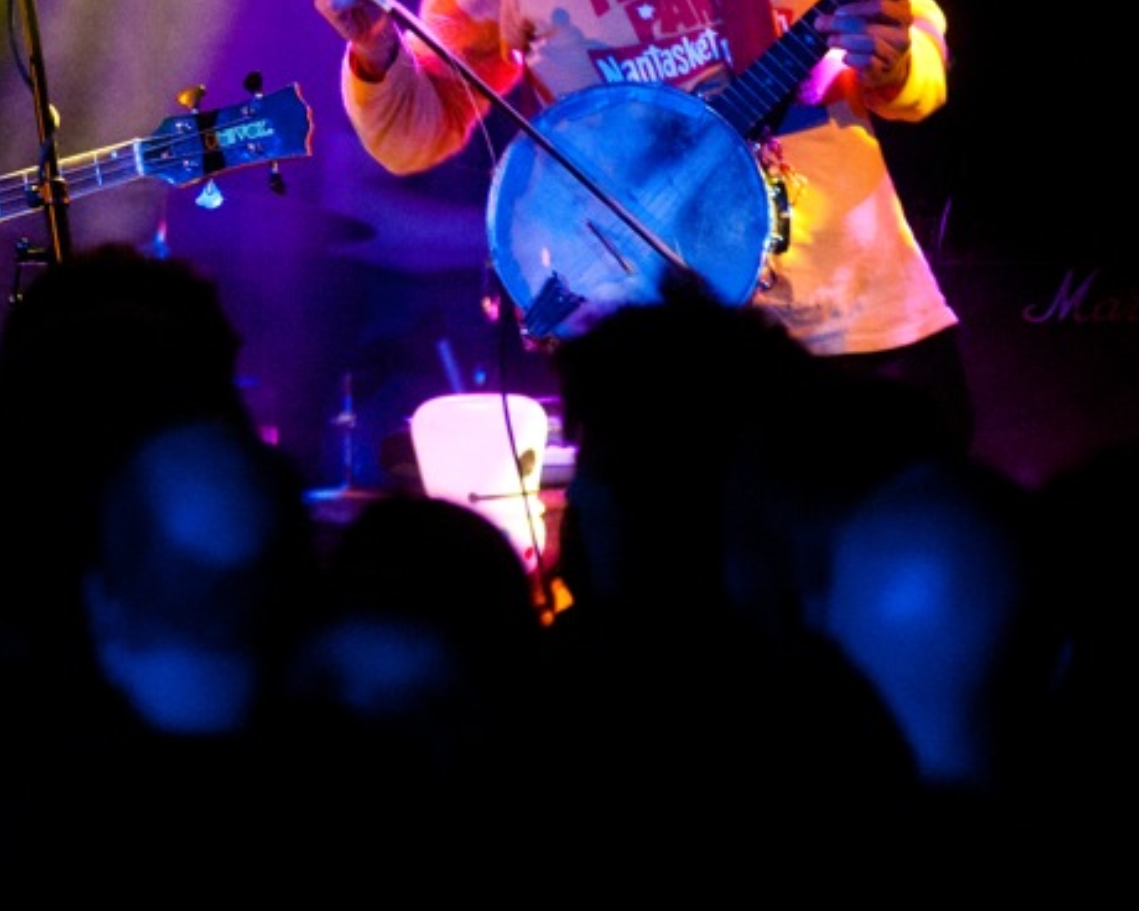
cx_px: 35
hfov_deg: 4.7
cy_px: 219
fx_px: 13754
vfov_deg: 3.8
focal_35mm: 408
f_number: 2.8
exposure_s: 1/100
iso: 5000
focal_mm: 200
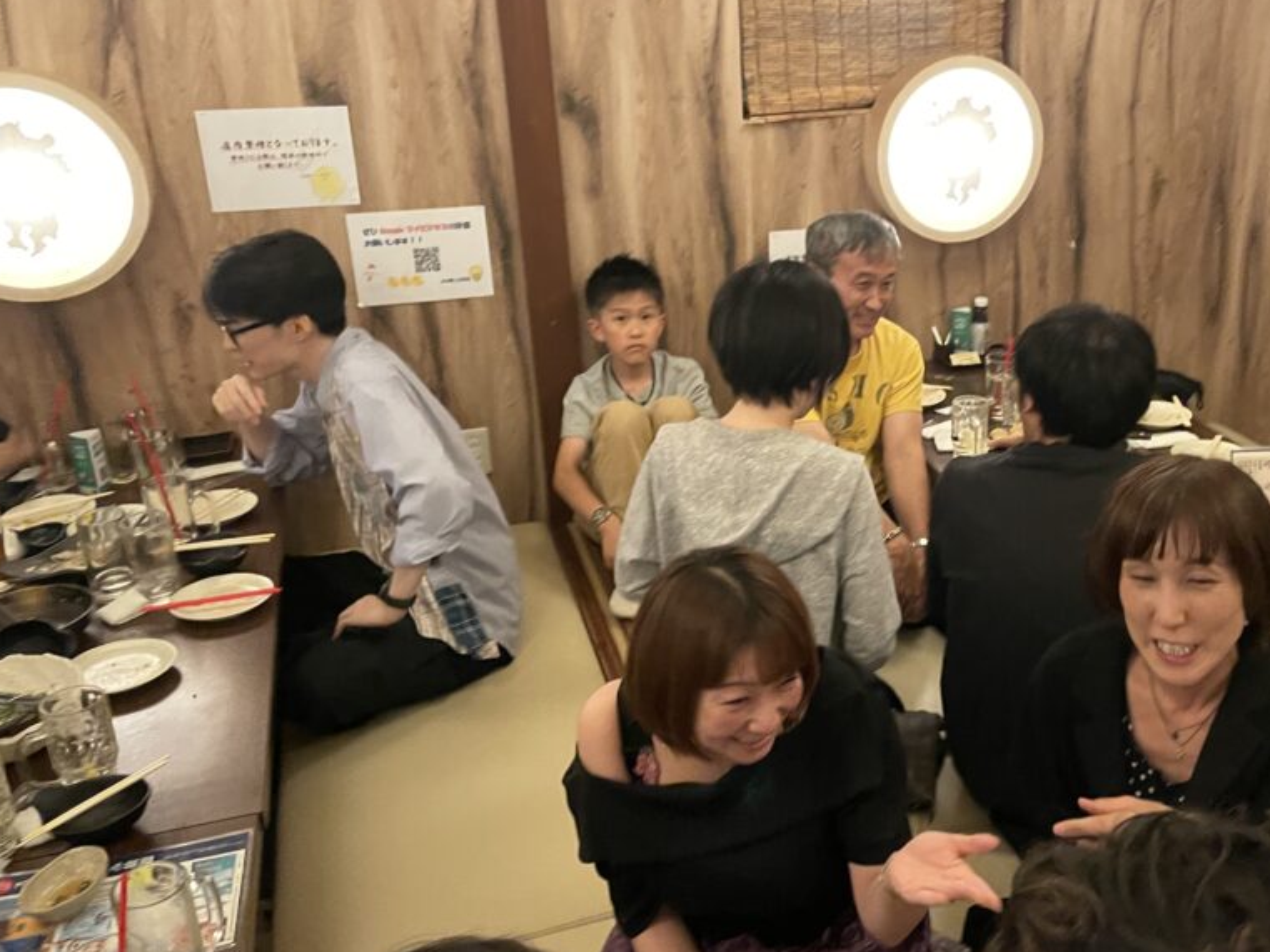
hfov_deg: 51.8
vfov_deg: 40.7
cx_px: 828
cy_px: 487
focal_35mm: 35
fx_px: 1284
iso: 500
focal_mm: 4.2
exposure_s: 1/30
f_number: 1.6
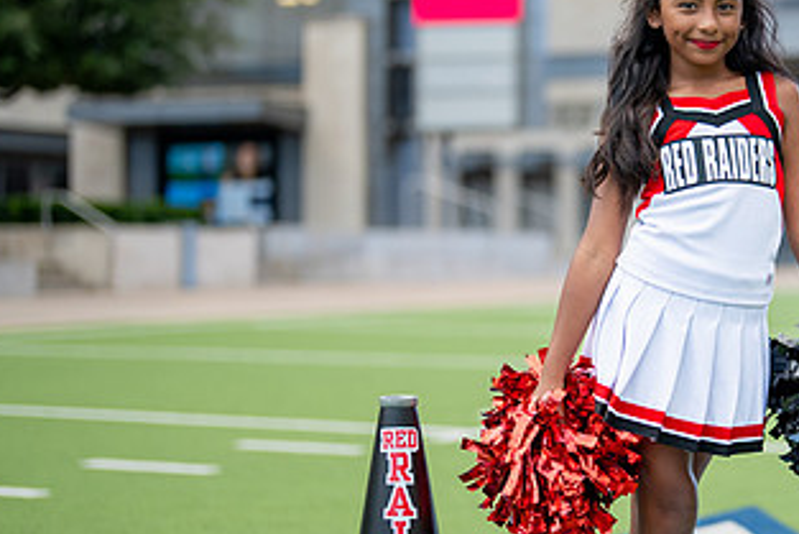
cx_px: 737
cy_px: 298
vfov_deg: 12.2
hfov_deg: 17.9
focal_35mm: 112
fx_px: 2487
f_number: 1.2
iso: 160
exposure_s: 1/1000
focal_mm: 50
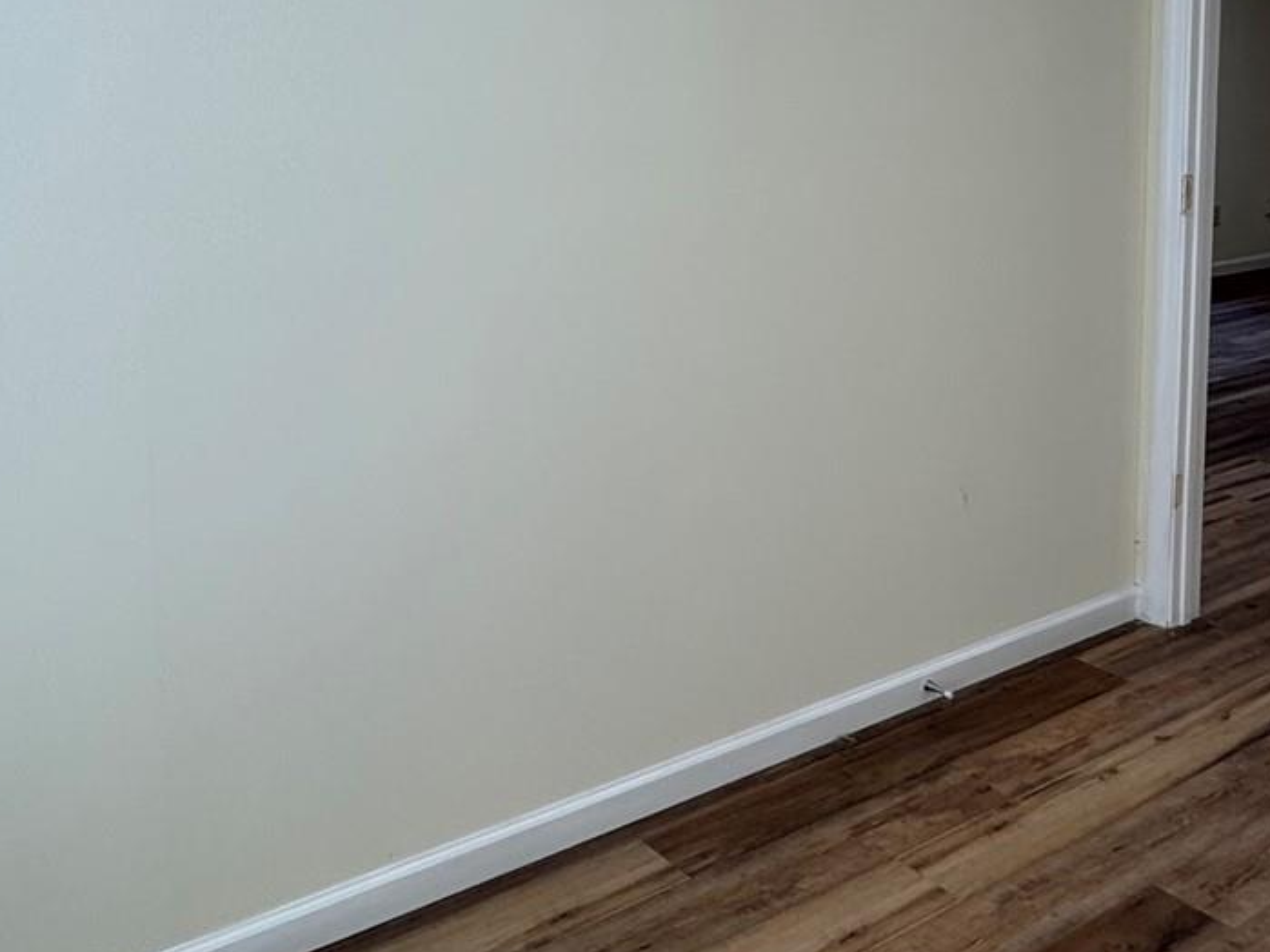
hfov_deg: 44.2
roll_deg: -0.2
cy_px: 183
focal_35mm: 41
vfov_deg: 34.0
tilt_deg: -6.8
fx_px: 1504
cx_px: 959
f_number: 2.2
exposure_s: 1/120
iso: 50
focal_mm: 2.22
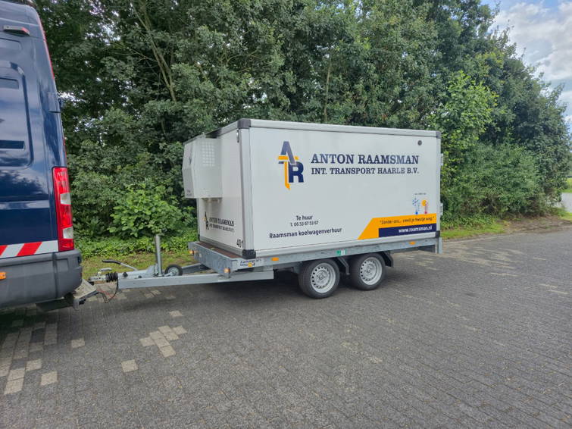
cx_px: 286
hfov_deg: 73.9
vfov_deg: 58.9
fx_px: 380
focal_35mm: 23
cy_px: 214
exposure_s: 1/871
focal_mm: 5.4
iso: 25
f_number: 1.8
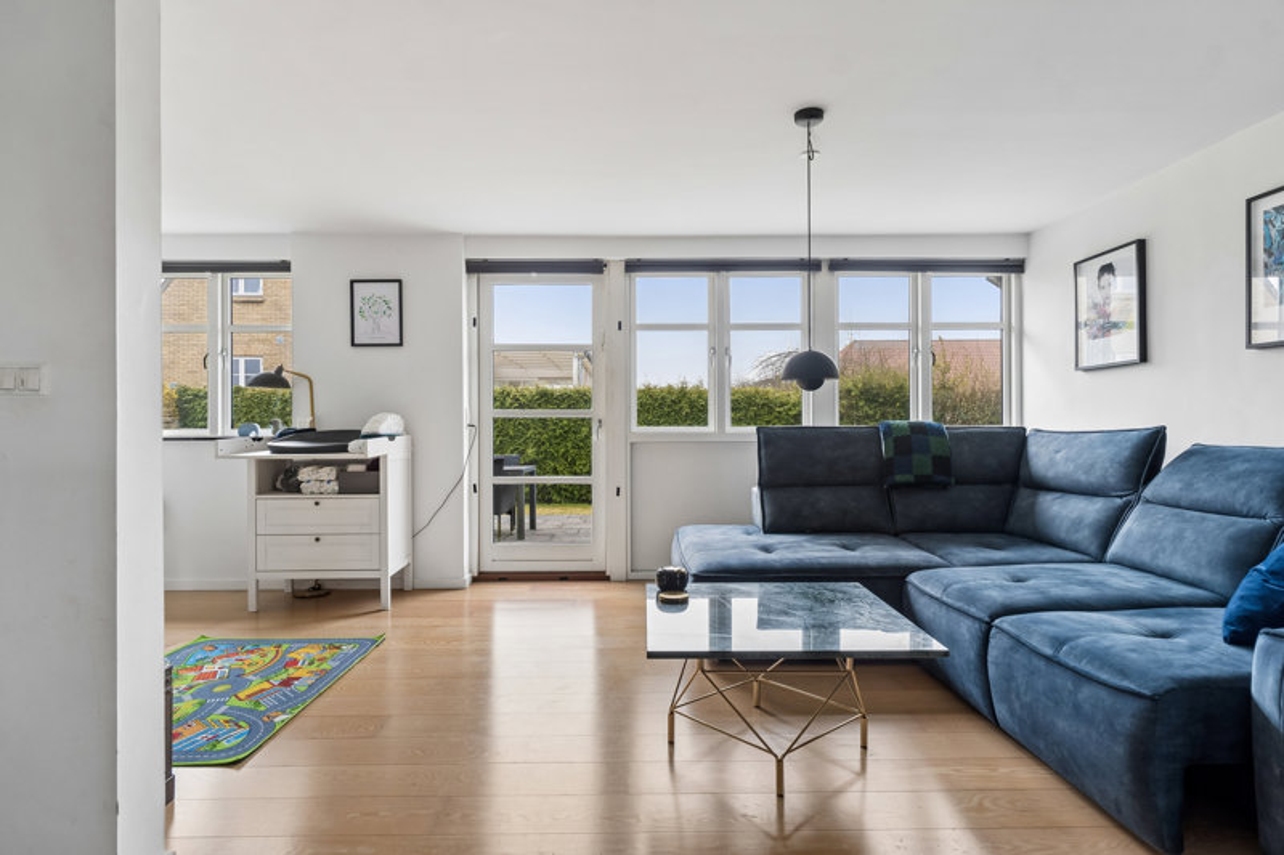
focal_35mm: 21
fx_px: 749
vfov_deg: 59.5
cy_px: 428
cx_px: 642
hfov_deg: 81.2
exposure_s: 1/6
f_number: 8
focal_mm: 14
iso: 200
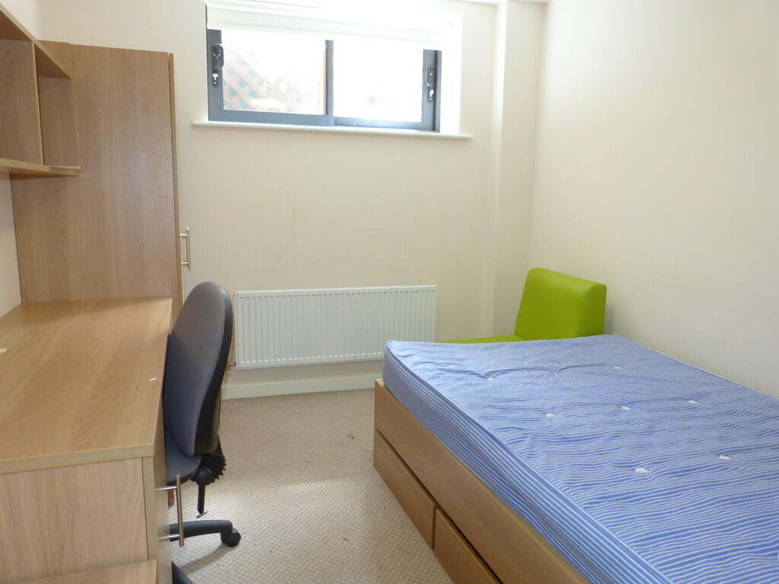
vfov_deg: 54.9
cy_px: 292
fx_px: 563
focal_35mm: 25
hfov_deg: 69.4
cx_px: 390
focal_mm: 4.5
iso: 100
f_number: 2.8
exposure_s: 1/20
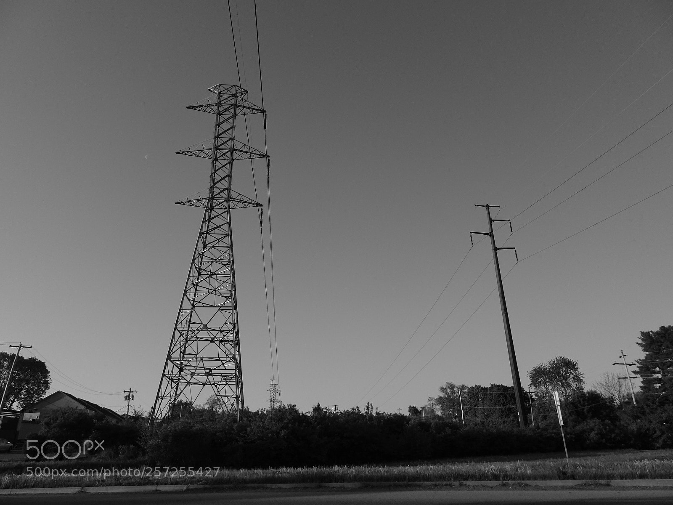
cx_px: 336
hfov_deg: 71.6
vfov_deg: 56.8
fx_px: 467
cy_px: 252
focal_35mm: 24
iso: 80
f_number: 3.5
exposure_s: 1/800
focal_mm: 4.1
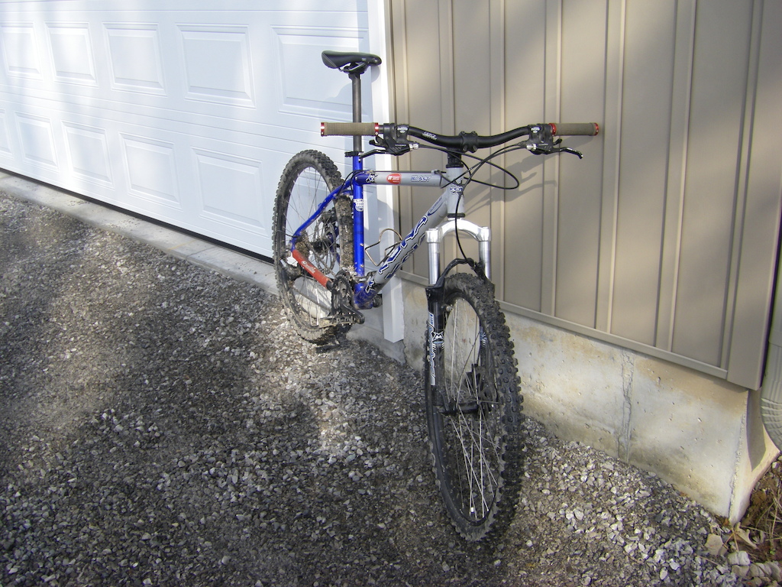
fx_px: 858
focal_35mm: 38
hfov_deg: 49.0
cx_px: 391
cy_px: 294
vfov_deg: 37.7
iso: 64
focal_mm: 6.3
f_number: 3.5
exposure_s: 1/125
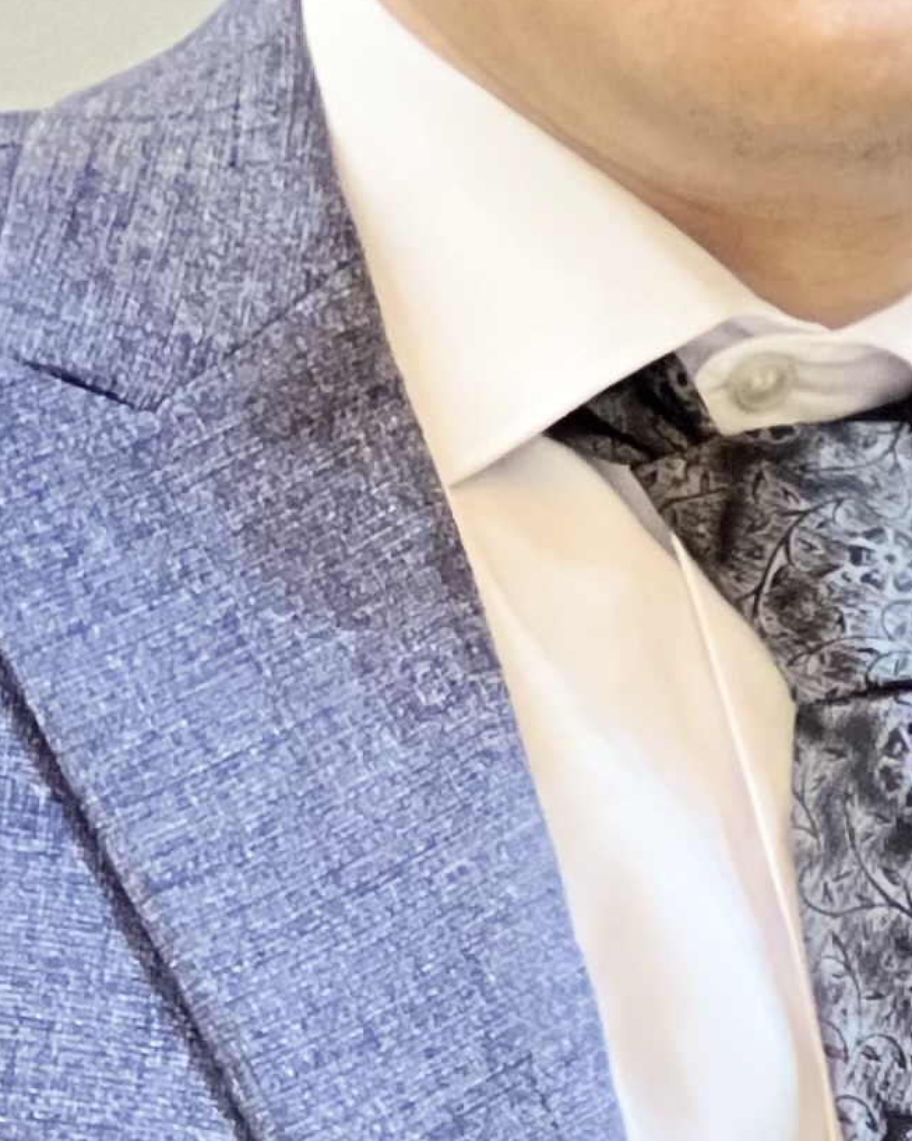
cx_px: 1592
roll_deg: -1.2
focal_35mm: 371
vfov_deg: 5.2
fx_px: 12524
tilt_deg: -4.9
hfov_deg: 4.1
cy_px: 1487
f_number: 2.8
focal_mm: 9
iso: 400
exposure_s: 1/33
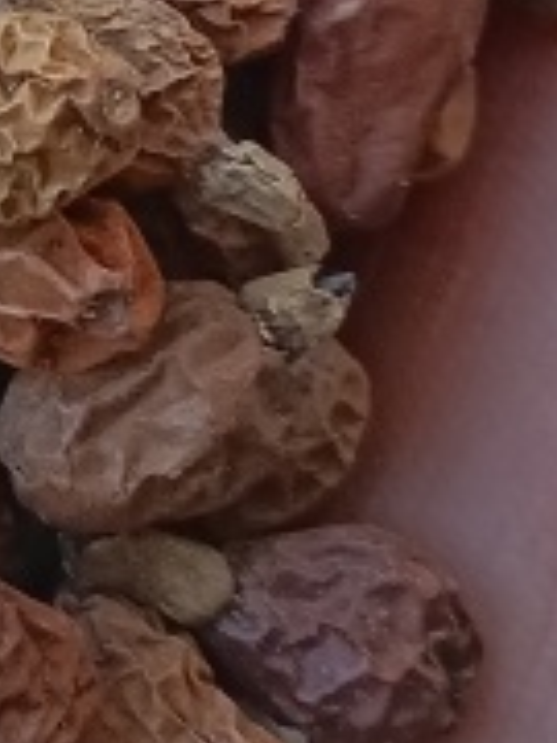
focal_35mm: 154
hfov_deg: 8.8
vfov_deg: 12.5
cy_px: -204
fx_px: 3304
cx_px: -739
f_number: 1.8
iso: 100
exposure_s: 1/210
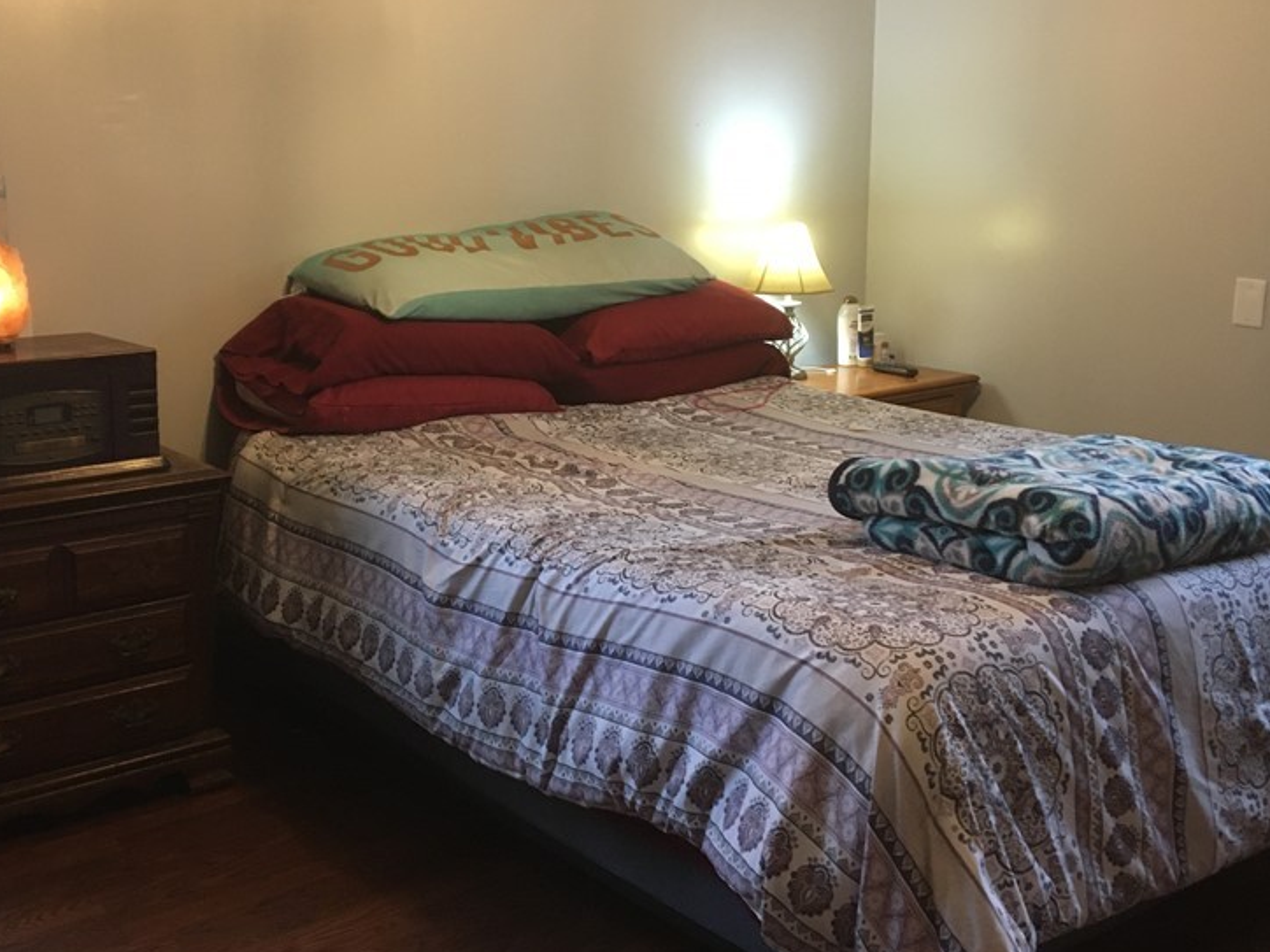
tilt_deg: -8.2
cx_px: 568
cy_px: 358
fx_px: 1504
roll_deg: -0.6
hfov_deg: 45.7
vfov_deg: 35.0
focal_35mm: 41
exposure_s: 1/24
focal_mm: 4.15
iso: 200
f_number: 2.2
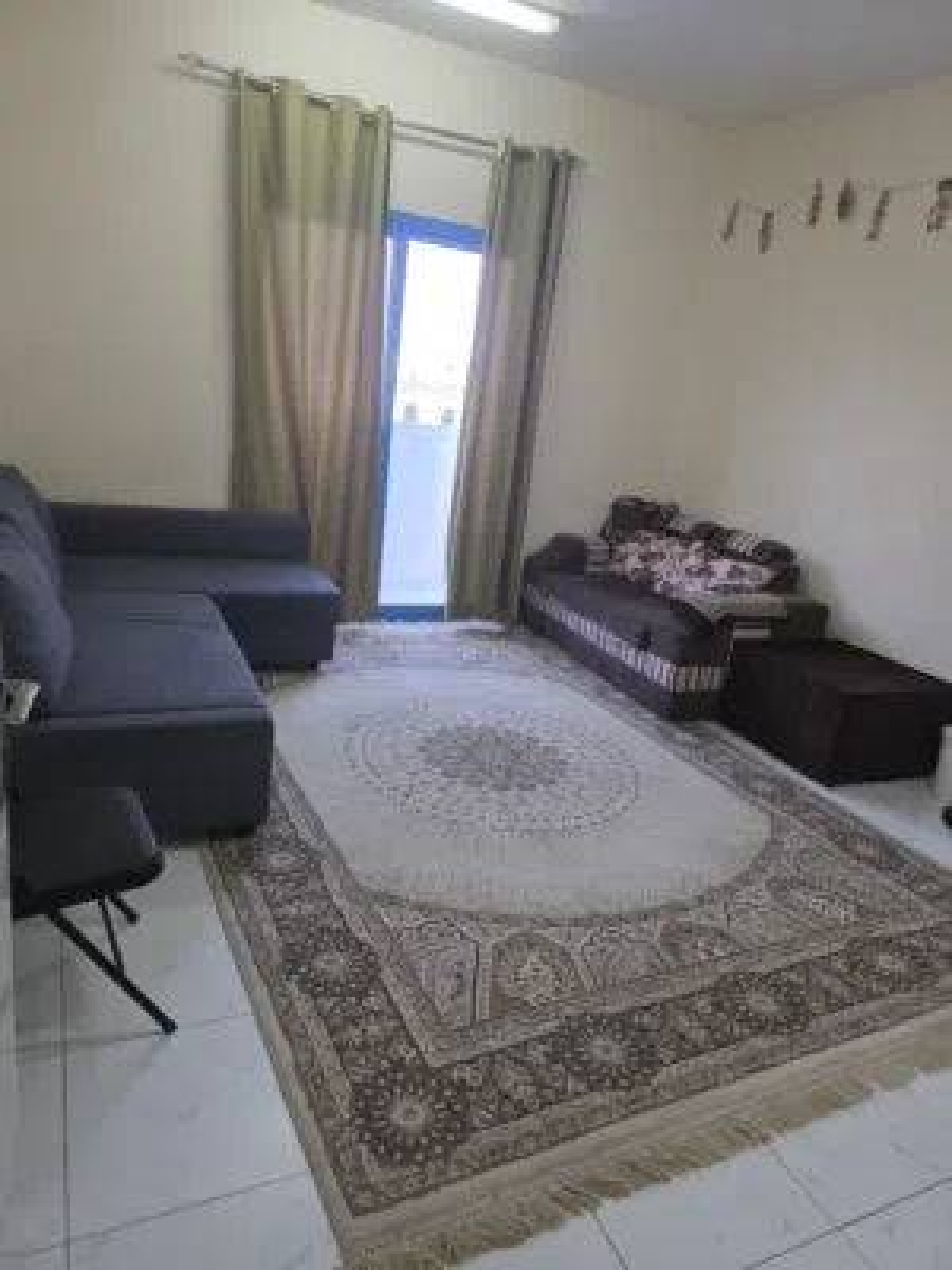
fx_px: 843
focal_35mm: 23
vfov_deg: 73.9
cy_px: 635
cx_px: 476
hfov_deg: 58.9
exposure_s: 1/100
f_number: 1.7
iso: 250
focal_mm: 6.3
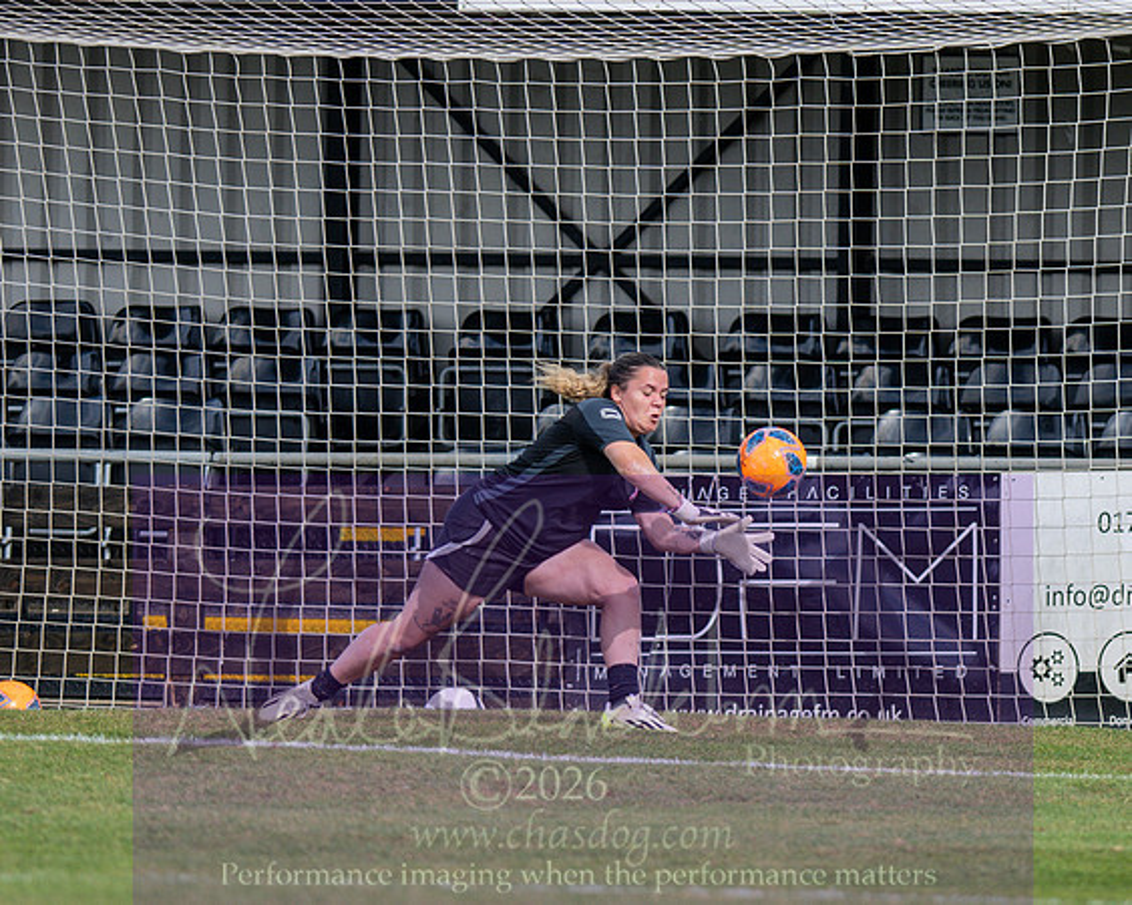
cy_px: 505
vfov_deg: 2.4
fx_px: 21966
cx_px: 503
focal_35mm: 656
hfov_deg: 3.0
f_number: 2.8
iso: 125
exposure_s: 1/2000
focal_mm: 300
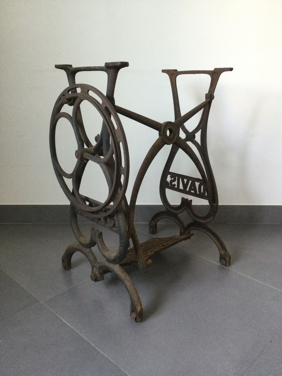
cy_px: 188
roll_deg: -0.6
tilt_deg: -16.2
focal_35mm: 31
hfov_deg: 45.4
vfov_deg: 58.4
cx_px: 141
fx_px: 337
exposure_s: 1/33
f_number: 2.4
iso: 200
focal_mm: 3.3
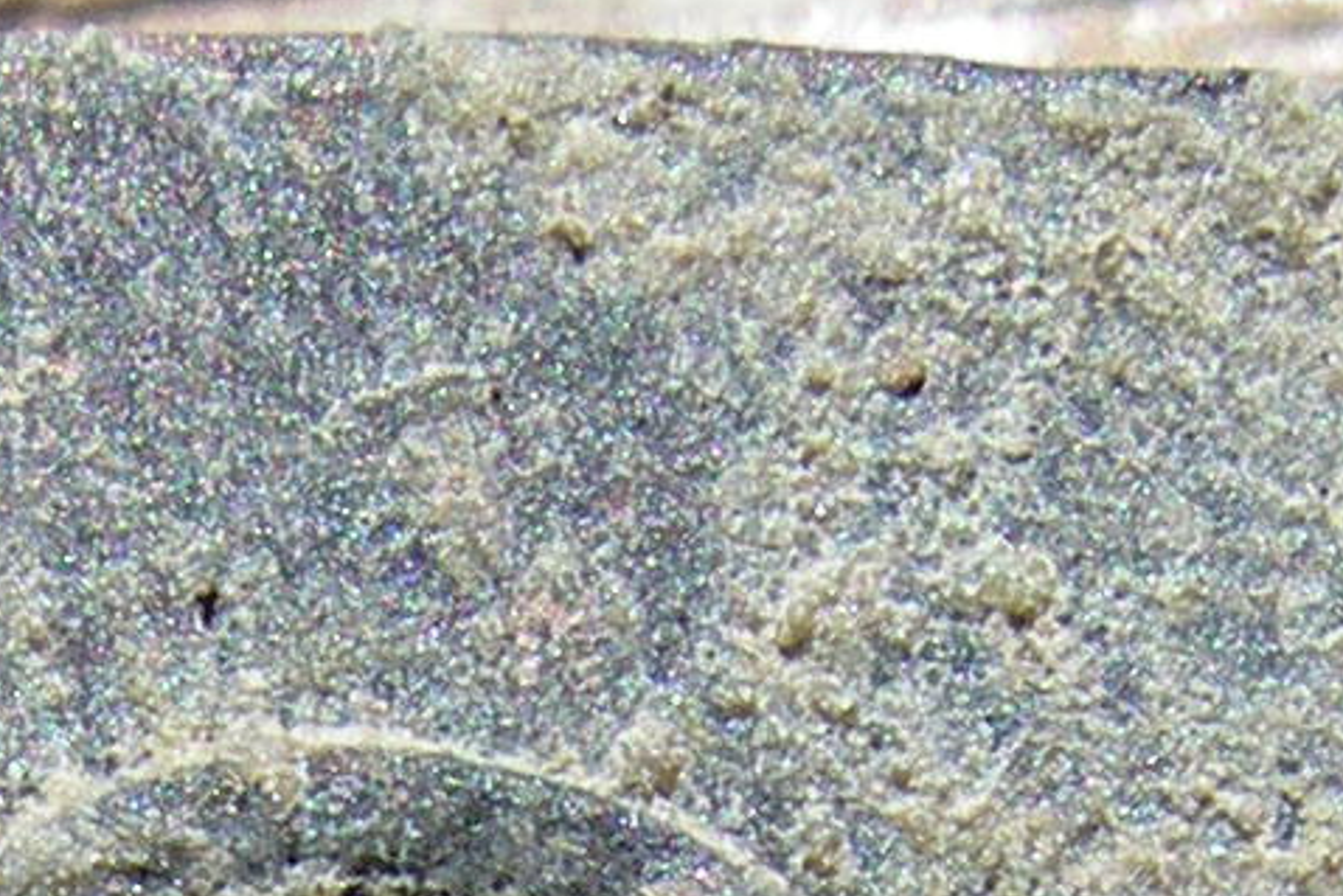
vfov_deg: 5.2
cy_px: 2806
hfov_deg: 8.3
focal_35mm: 246
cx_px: -110
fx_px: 9179
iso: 80
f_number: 5.6
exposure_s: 1/250
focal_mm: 7.8
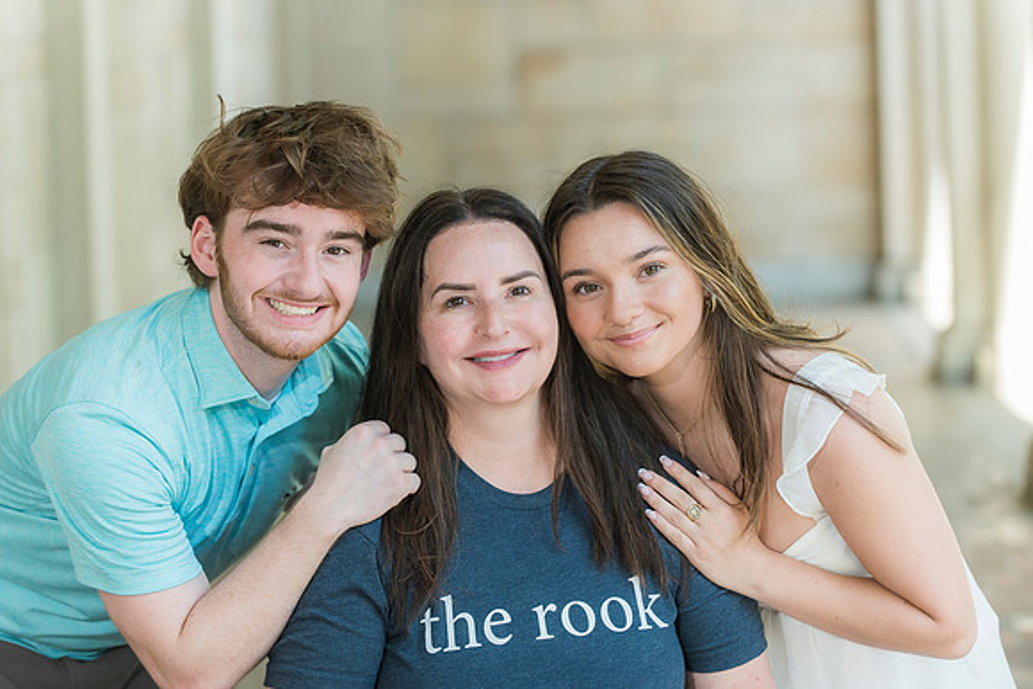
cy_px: 344
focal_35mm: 120
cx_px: 516
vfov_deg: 11.4
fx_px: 3444
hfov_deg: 17.1
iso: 320
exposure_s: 1/200
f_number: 4
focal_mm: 120
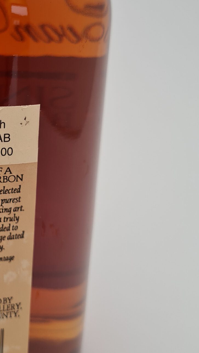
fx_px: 526
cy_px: 139
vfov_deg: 37.1
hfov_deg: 20.1
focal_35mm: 56
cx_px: -39
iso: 50
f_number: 1.8
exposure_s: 1/106
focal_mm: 5.4
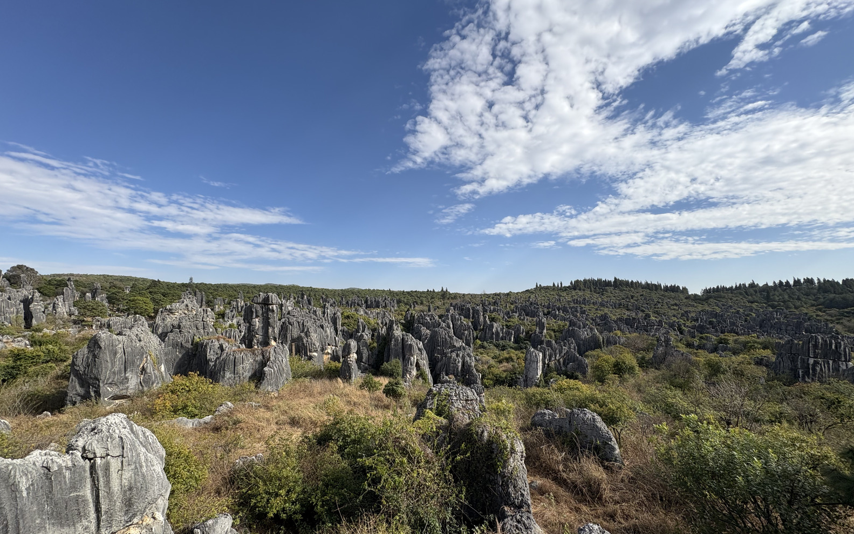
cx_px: 427
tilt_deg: +0.1
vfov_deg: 74.4
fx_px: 349
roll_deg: +0.2
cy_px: 302
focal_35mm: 15
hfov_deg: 101.5
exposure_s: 1/1880
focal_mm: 2.22
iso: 50
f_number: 2.2
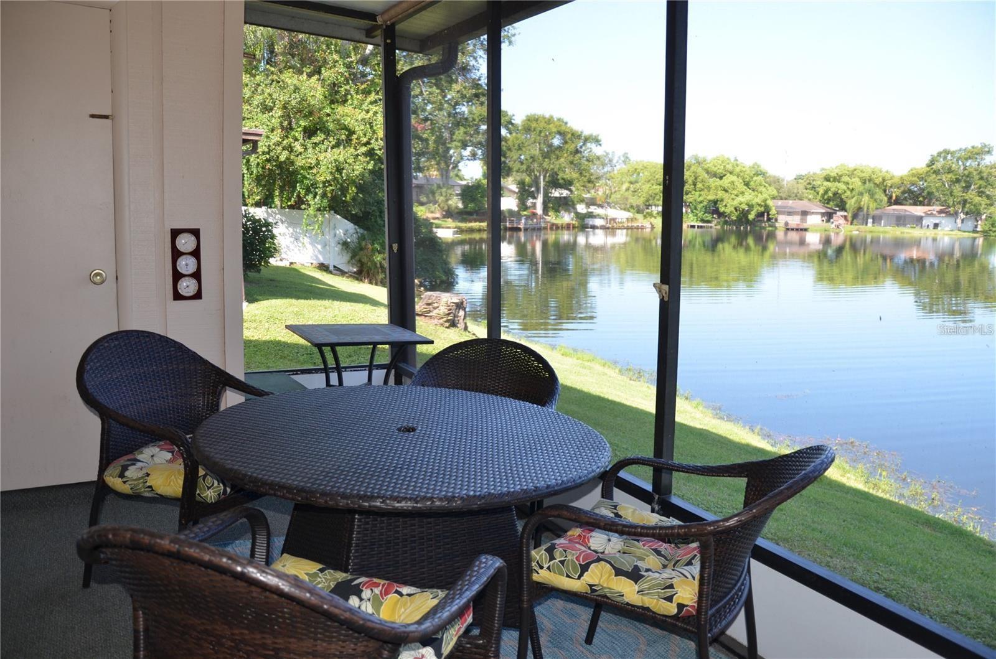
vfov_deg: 47.7
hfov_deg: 67.5
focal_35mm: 27
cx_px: 498
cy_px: 330
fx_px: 745
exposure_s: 1/250
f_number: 4
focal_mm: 18
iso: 200
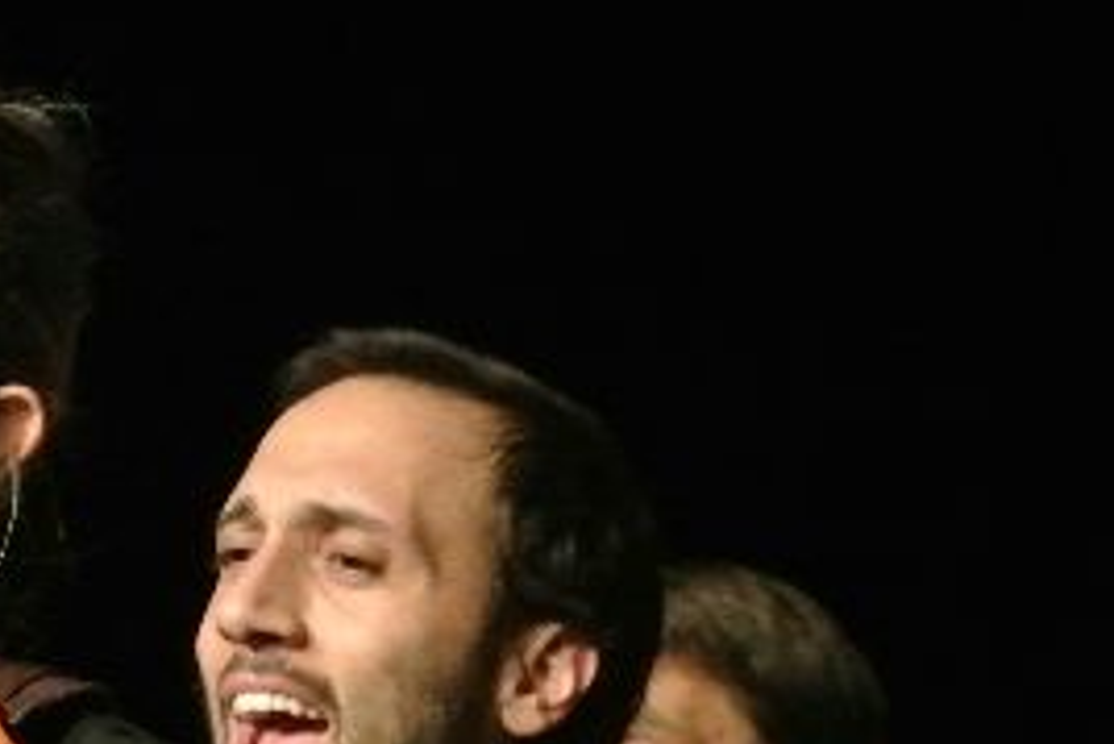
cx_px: 1023
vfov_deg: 2.8
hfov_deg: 4.2
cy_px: 833
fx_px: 15325
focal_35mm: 495
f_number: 4.5
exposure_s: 1/60
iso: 3200
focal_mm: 61.6
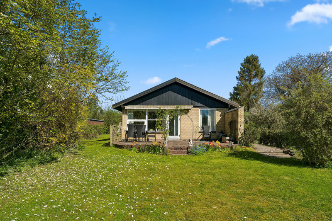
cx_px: 166
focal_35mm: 23
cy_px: 110
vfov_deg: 55.5
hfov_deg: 76.6
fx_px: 210
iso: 800
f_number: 7.1
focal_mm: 22.8
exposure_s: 1/2000
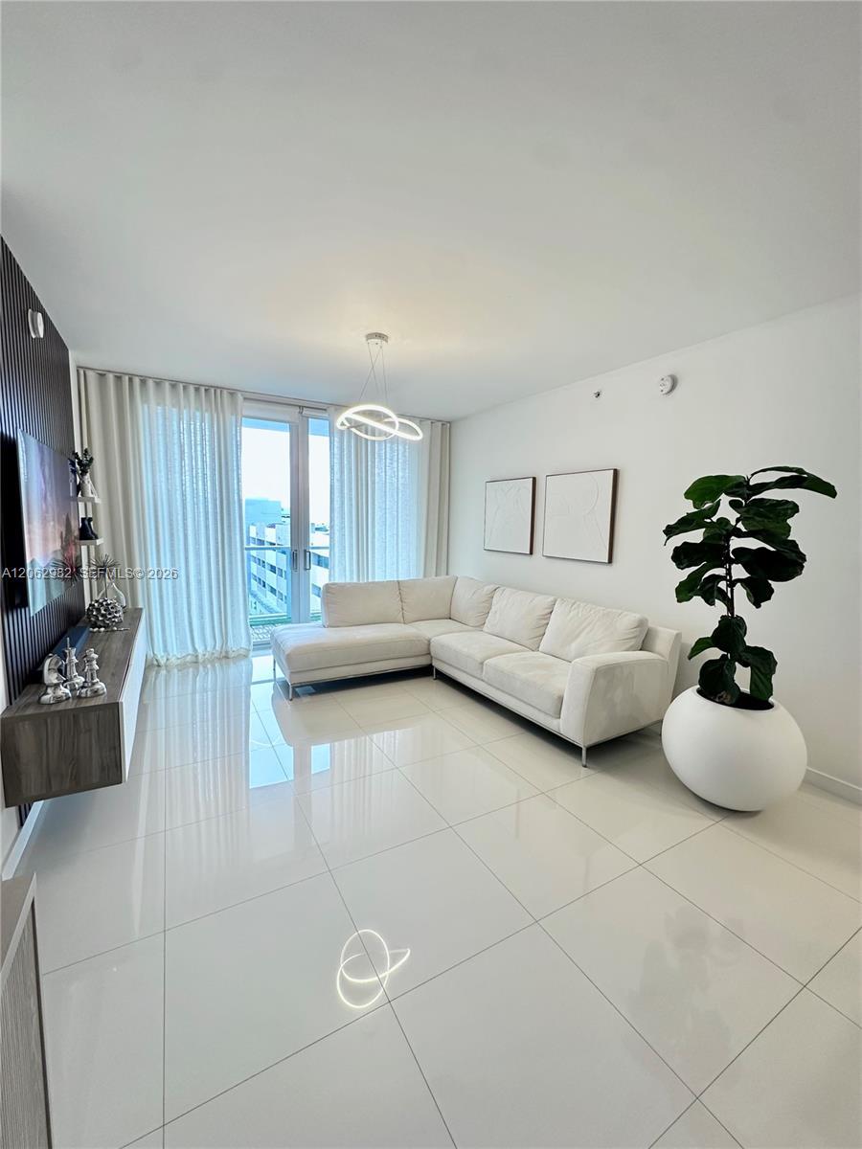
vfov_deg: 102.1
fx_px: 465
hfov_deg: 85.7
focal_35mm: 14
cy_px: 574
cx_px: 431
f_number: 2.2
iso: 160
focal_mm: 2.22
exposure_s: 1/60
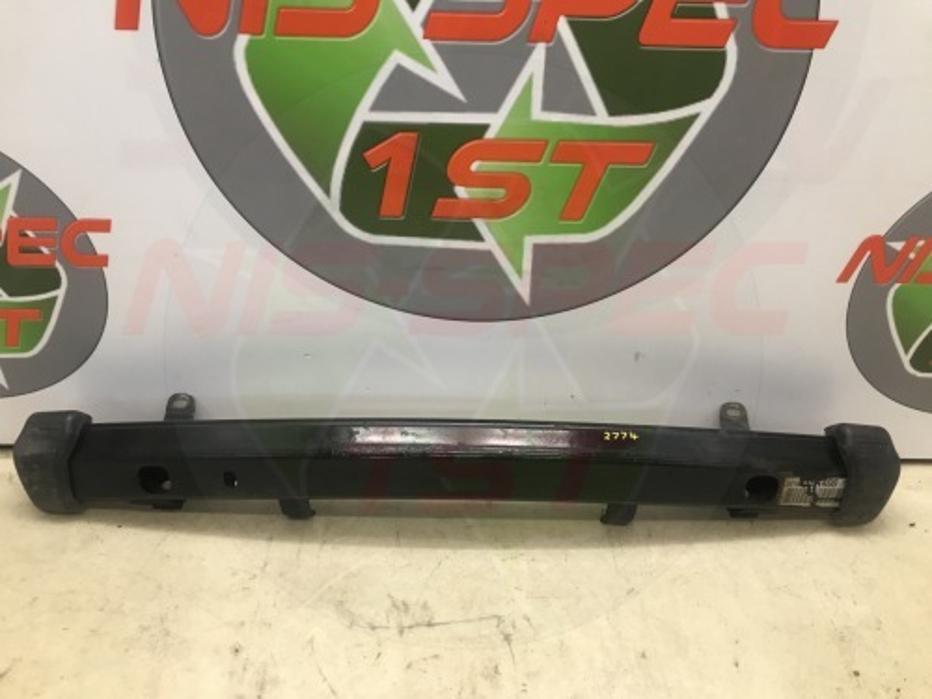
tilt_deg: -32.8
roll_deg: -0.9
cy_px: 350
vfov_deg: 49.7
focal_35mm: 28
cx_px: 466
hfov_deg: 63.4
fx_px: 754
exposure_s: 1/20
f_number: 1.8
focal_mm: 3.99
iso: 40
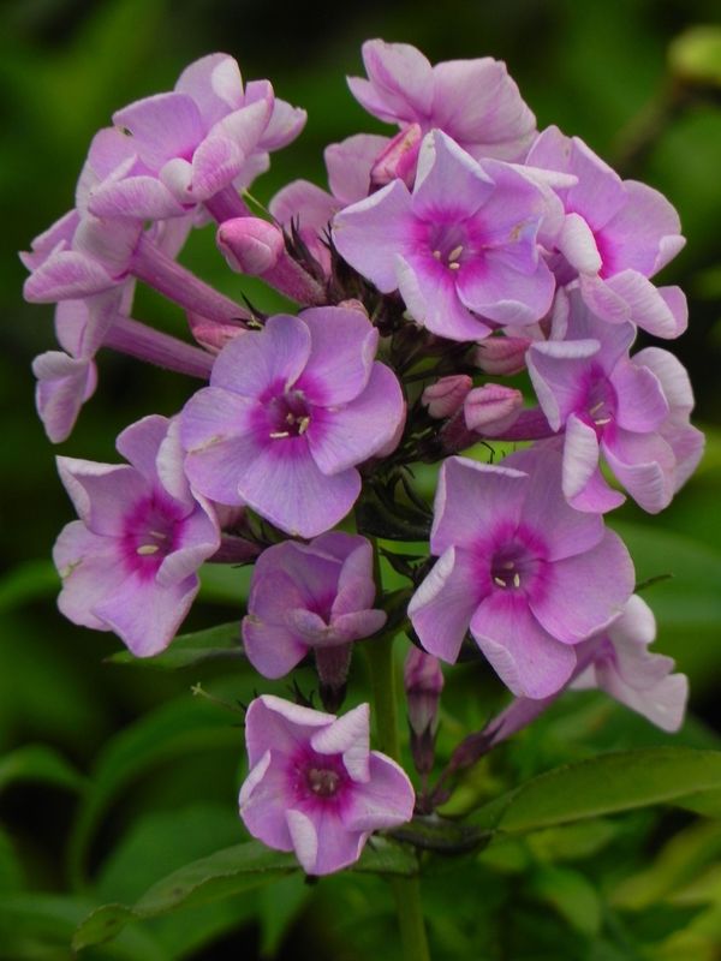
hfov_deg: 2.2
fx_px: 18829
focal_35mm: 678
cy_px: 480
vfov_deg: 2.9
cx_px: 360
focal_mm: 120
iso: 160
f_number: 5
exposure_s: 1/50
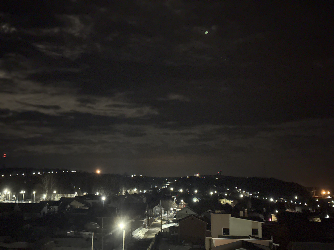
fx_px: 463
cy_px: 125
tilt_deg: +7.9
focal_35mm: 48
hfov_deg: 39.7
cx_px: 167
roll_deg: +0.1
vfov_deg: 30.3
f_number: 1.78
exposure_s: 1/17
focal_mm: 6.76
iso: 8000
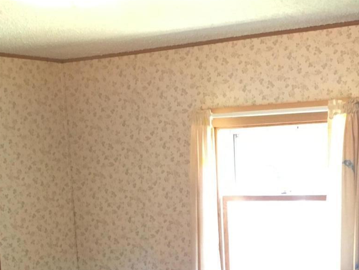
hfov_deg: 25.9
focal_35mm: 75
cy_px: 290
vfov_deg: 18.9
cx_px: 214
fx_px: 778
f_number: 2.2
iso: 200
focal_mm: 4.15
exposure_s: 1/24
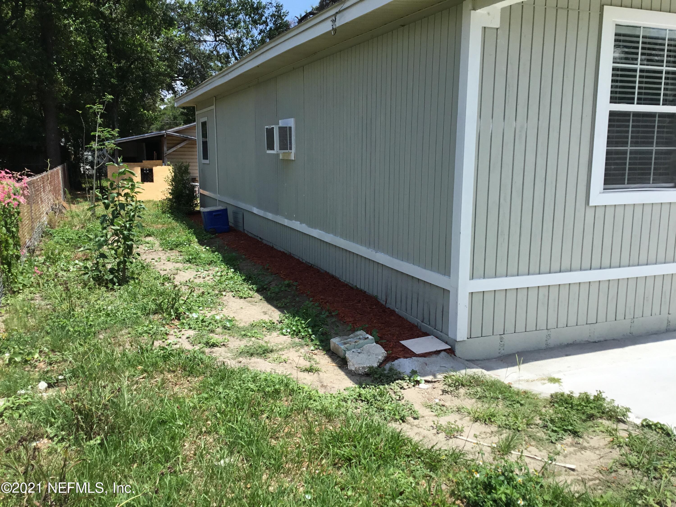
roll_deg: +0.1
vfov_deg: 45.4
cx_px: 338
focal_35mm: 31
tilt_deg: -9.3
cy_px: 254
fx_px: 605
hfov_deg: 58.4
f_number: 2.4
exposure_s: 1/1131
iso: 25
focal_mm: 3.3
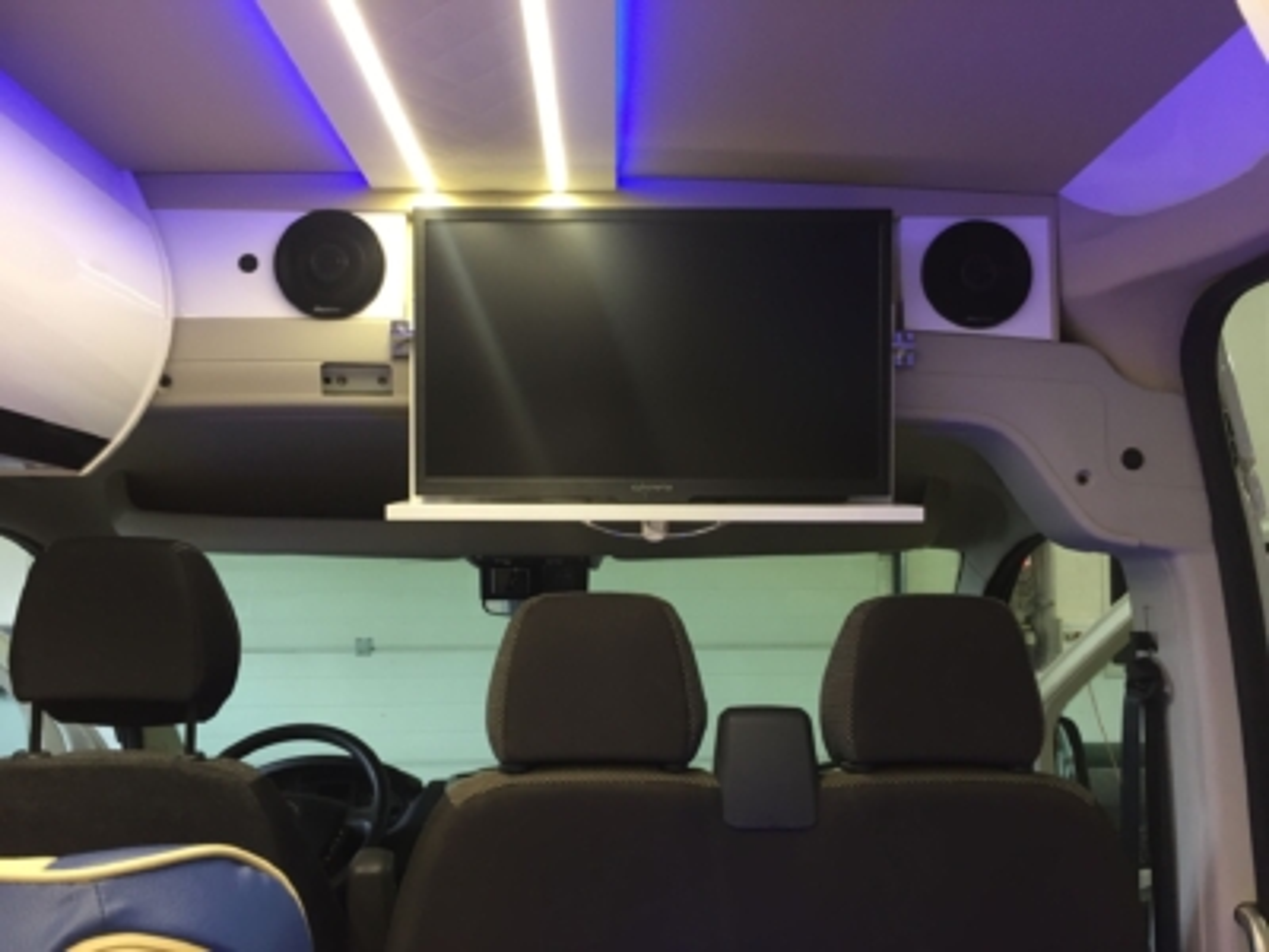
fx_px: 1063
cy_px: 476
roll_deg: -1.1
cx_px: 634
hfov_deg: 61.7
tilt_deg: +4.3
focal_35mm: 29
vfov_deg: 48.2
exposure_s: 1/33
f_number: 2.2
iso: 125
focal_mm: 4.15
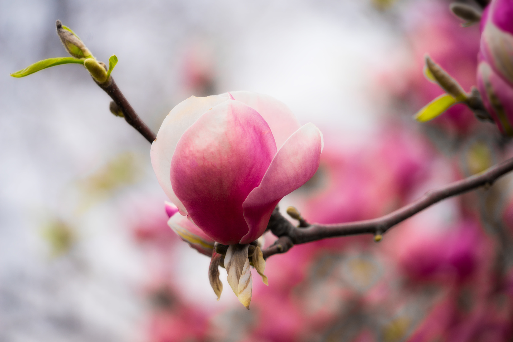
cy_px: 171
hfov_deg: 8.6
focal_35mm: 240
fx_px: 3421
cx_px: 256
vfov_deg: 5.7
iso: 100
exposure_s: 1/160
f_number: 6.3
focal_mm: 240
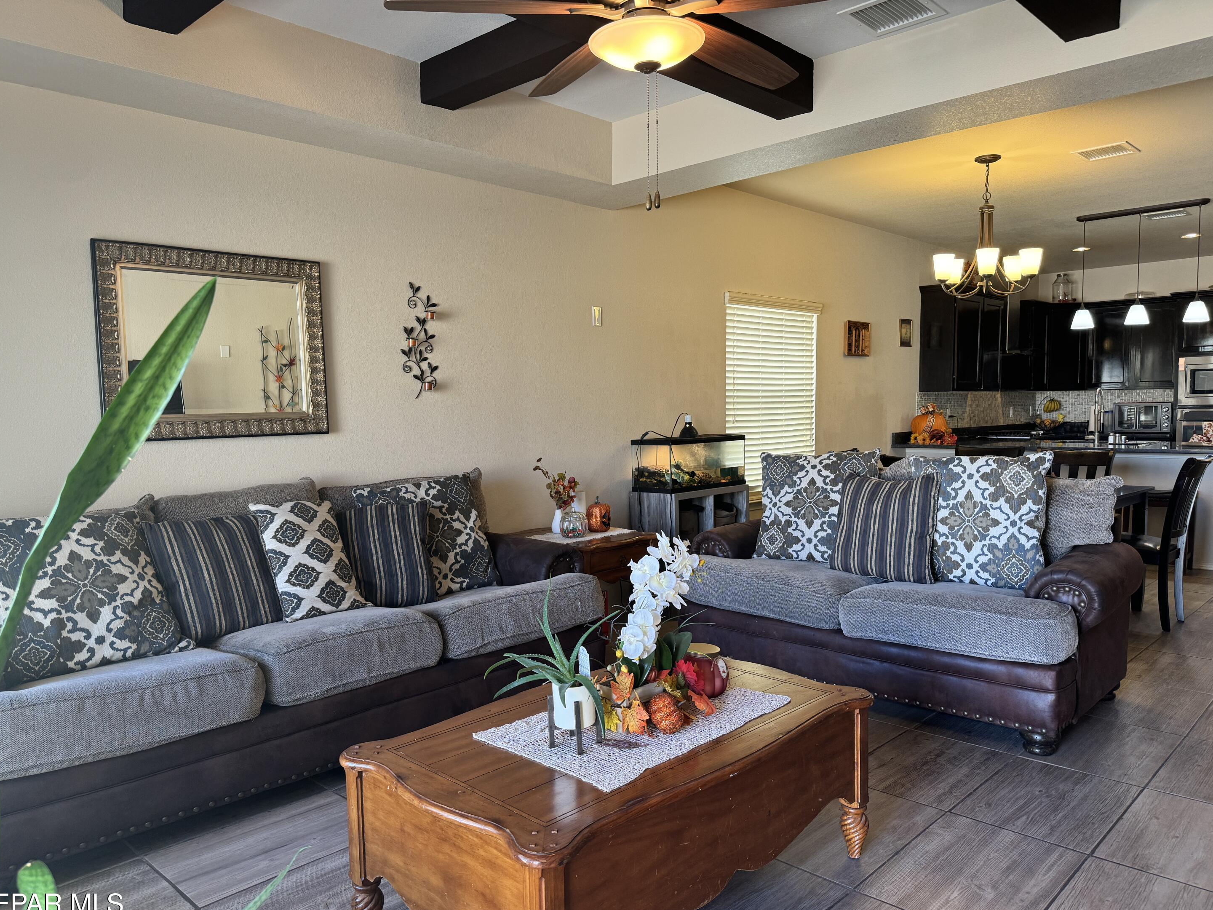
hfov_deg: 69.4
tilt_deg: -4.8
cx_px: 601
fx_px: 876
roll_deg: +0.8
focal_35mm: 25
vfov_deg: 54.9
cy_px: 473
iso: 125
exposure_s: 1/60
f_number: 1.78
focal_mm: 6.76
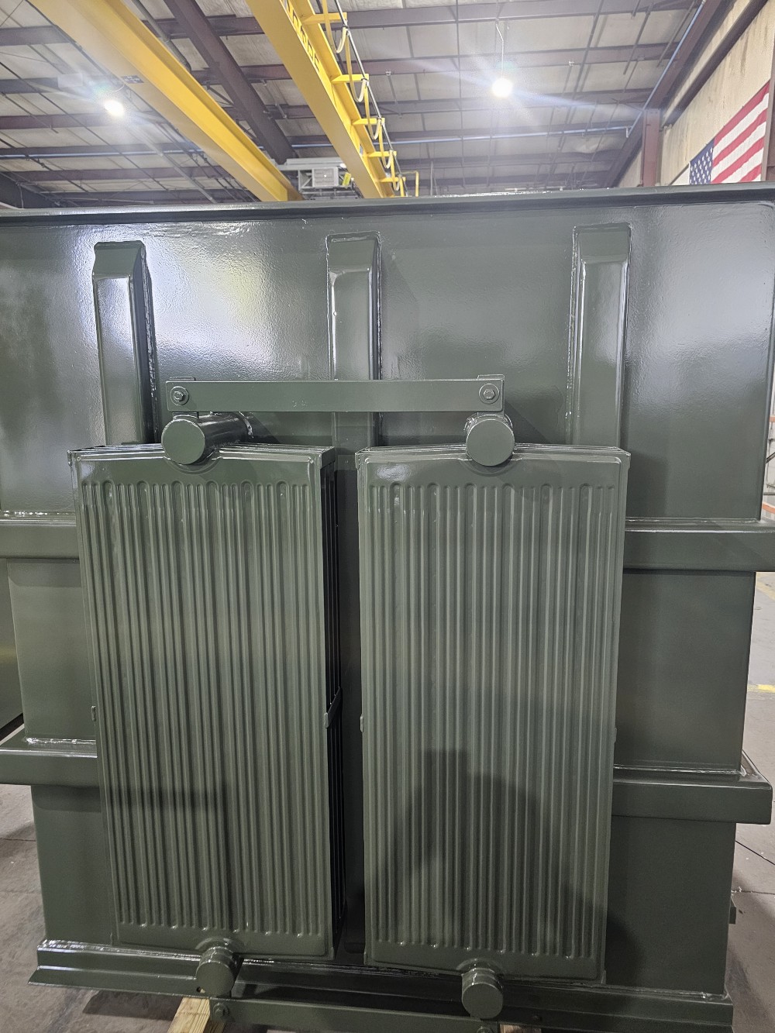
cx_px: 388
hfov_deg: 58.9
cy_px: 516
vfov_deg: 73.9
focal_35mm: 23
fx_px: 686
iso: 640
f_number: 1.7
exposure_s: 1/40
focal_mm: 6.3
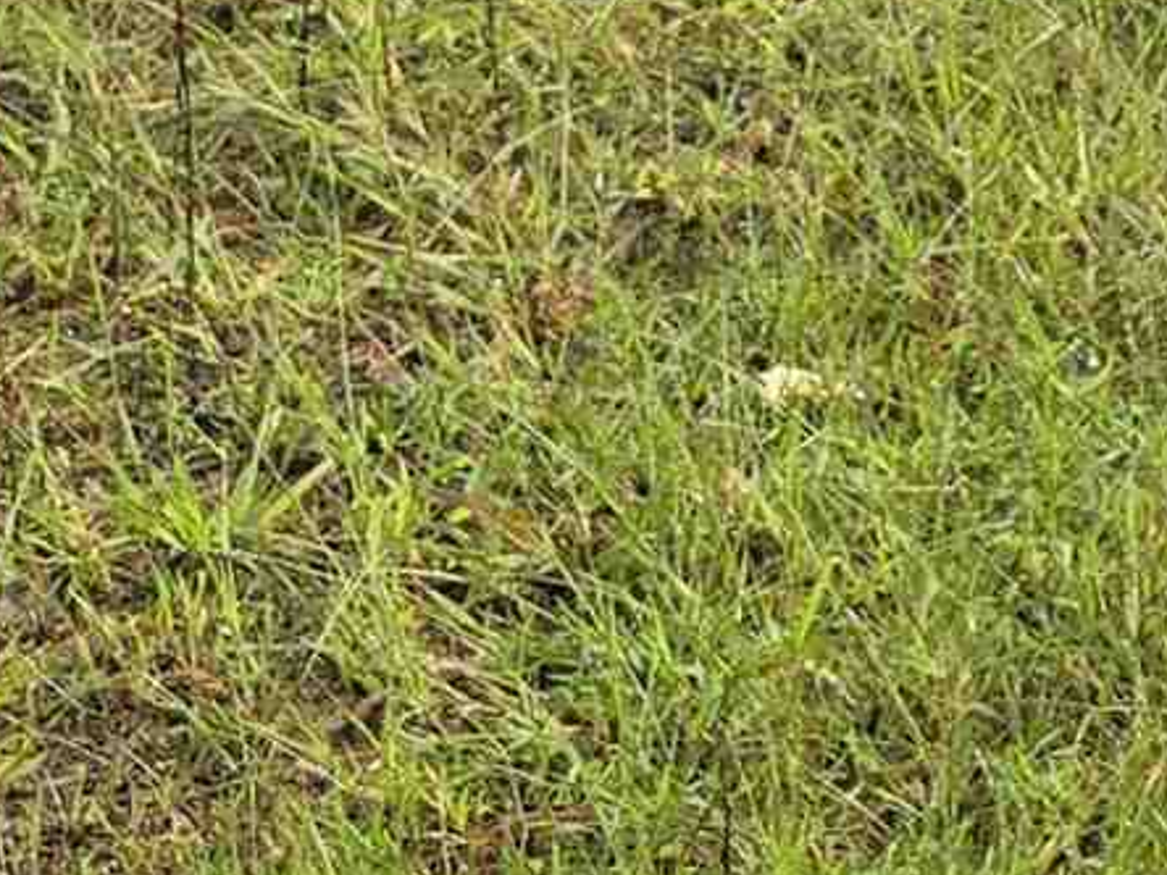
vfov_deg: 7.6
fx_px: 5360
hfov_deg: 11.9
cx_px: 1729
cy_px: -2139
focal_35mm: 159
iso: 12
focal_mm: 6.3
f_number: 1.7
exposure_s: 1/408
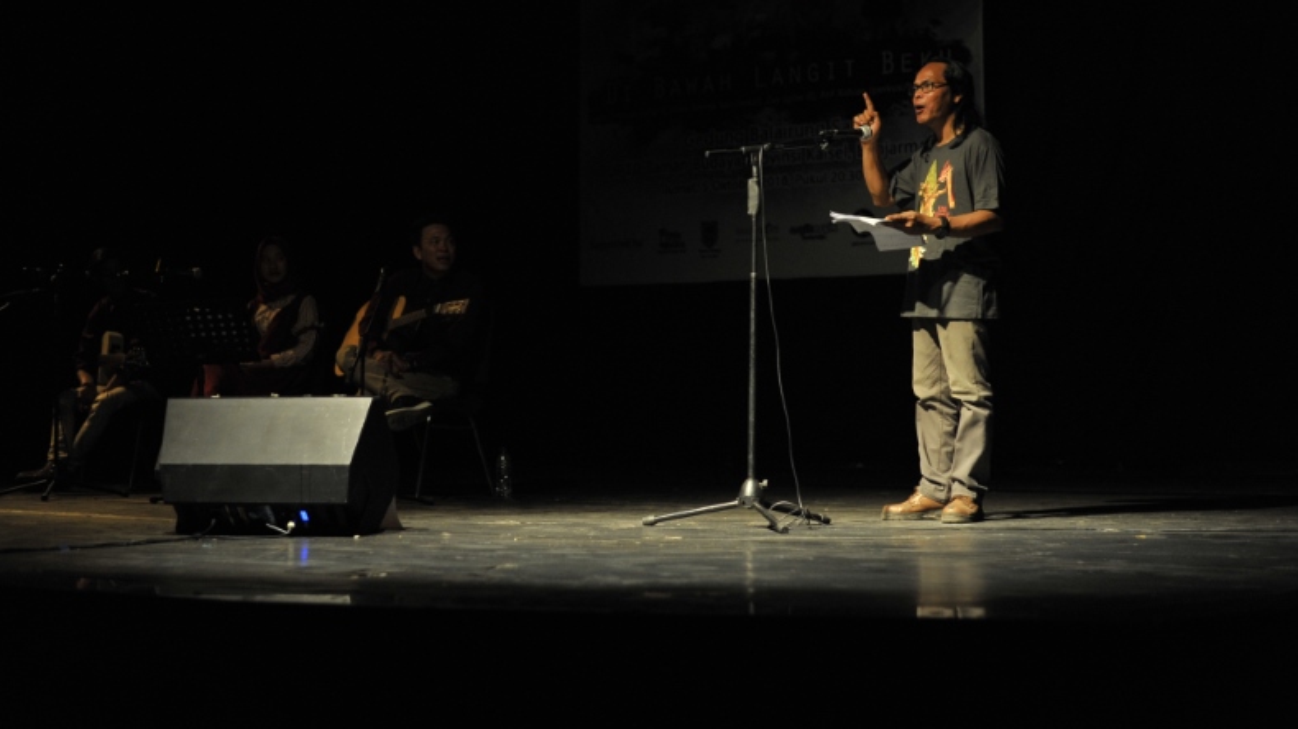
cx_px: 646
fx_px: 1824
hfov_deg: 39.2
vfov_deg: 22.6
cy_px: 302
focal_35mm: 53
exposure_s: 1/100
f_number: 2
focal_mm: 50
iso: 1600
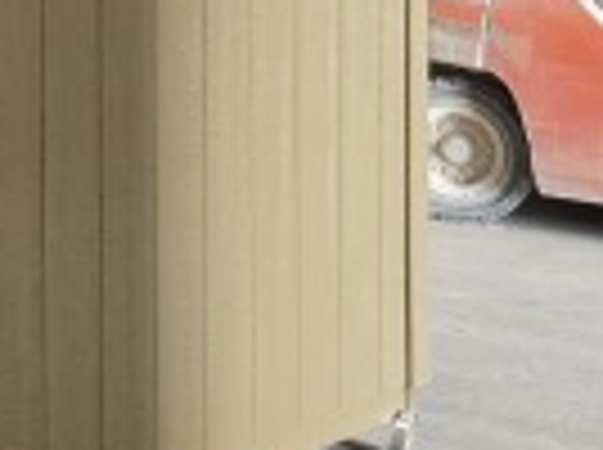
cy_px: -130
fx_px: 1913
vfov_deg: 13.0
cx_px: -428
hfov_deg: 15.7
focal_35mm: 110
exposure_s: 1/120
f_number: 1.4
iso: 200
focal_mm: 6.5
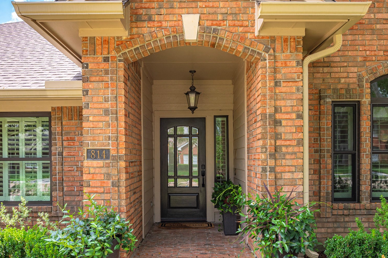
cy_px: 164
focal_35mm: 29
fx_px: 312
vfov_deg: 44.5
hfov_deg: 63.7
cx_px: 188
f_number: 13
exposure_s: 1/60
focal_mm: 20
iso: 125
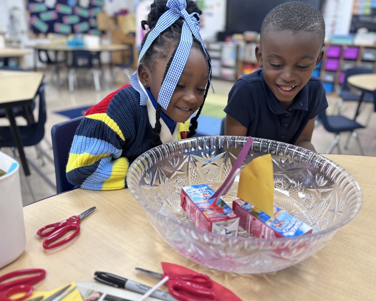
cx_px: 203
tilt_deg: -21.5
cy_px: 154
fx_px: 312
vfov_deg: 51.5
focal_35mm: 28
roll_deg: -1.6
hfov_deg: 62.1
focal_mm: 5.96
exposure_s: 1/60
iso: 100
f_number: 1.6
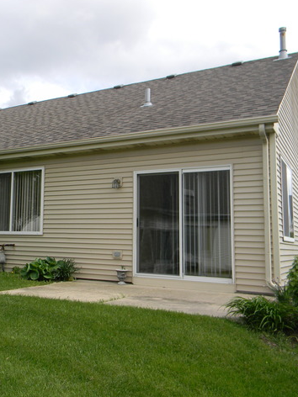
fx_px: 436
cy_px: 196
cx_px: 63
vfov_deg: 49.0
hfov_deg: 36.5
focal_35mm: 38
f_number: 3.5
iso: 80
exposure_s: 1/527
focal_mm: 5
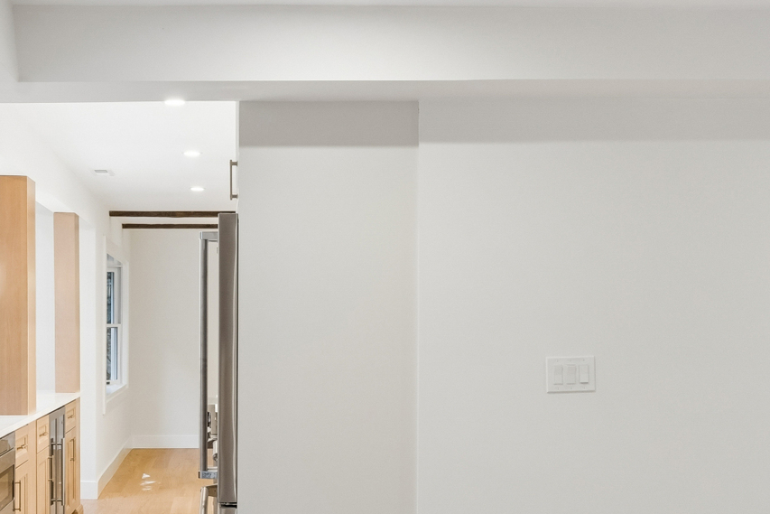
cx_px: 247
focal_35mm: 57
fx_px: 1217
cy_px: 323
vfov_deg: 23.8
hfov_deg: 34.7
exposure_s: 1/5
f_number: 13
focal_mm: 15.8
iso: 400
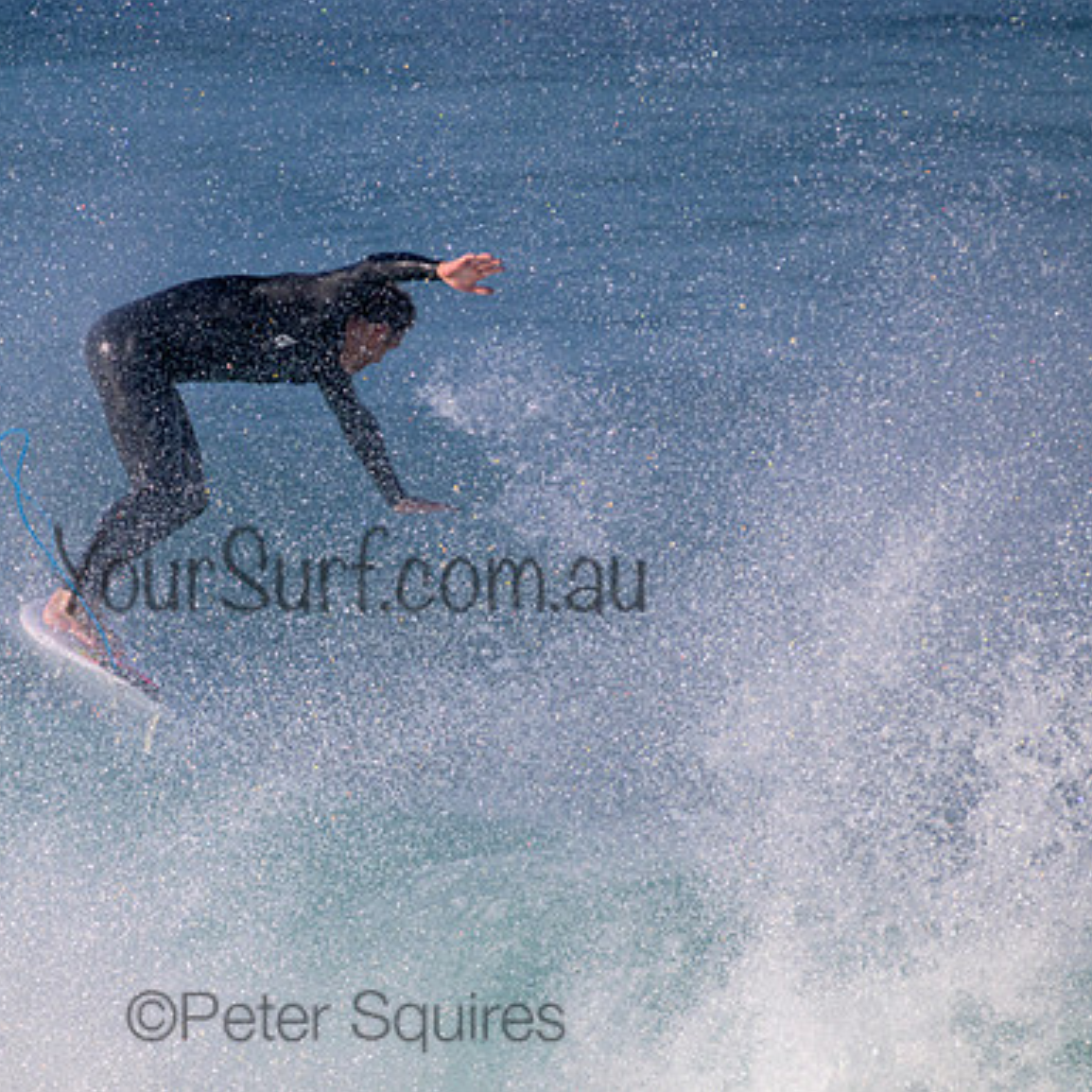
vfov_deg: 1.5
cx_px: 202
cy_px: 642
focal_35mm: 1205
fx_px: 43007
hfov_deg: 1.5
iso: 1100
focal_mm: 800
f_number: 11
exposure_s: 1/2000
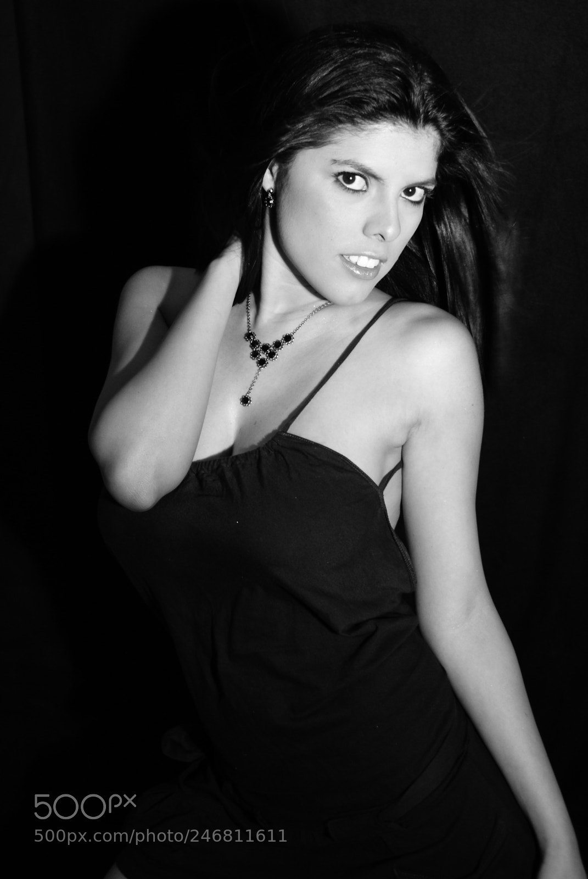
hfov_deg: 25.8
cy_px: 440
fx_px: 1283
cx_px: 294
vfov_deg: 37.8
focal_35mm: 52
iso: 400
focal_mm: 35
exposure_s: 1/30
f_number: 5.6
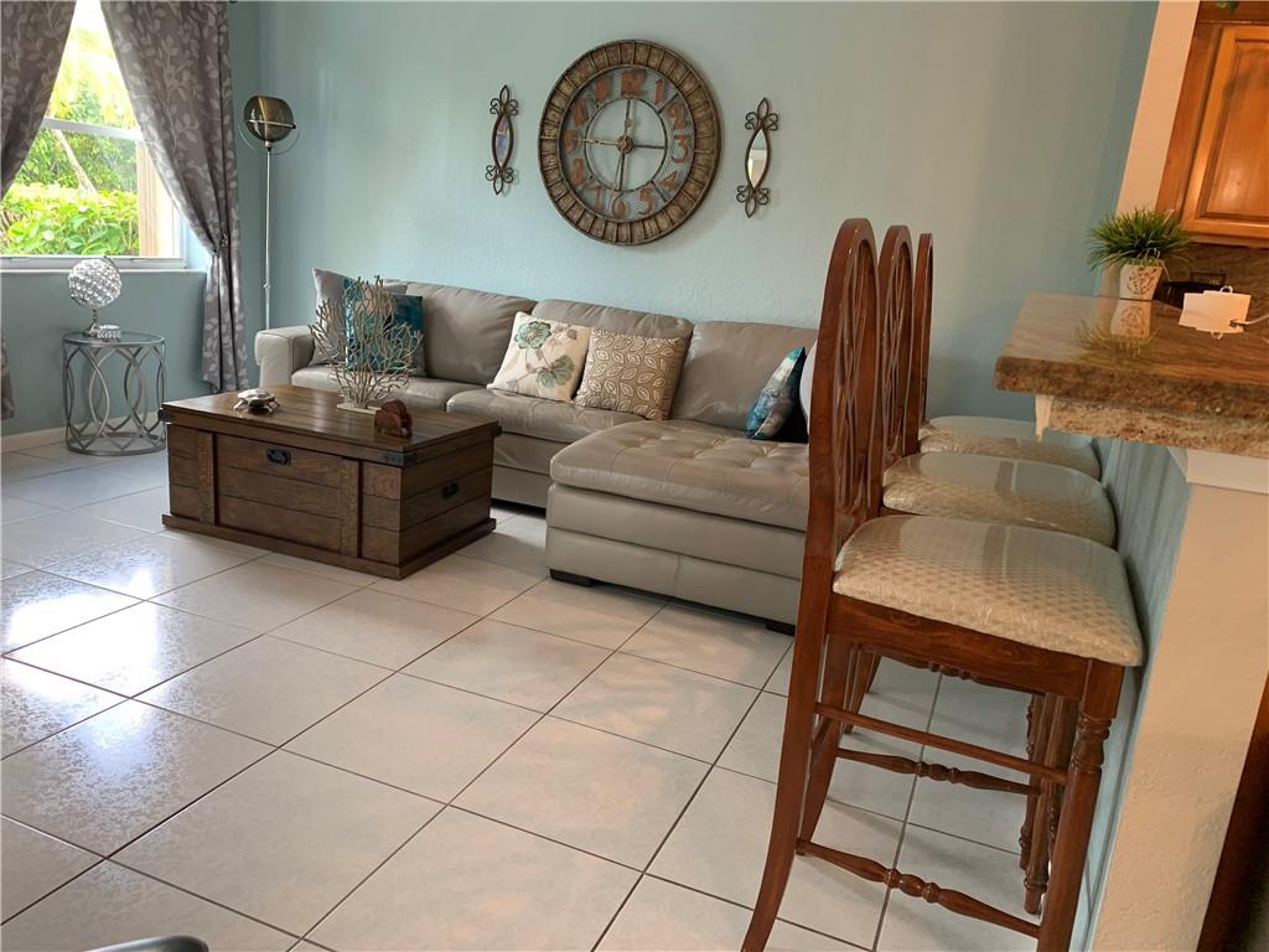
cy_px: 476
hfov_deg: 67.3
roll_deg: -5.2
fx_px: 953
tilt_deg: -14.5
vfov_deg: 53.1
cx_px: 634
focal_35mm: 26
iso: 100
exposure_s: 1/60
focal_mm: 4.25
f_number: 1.8
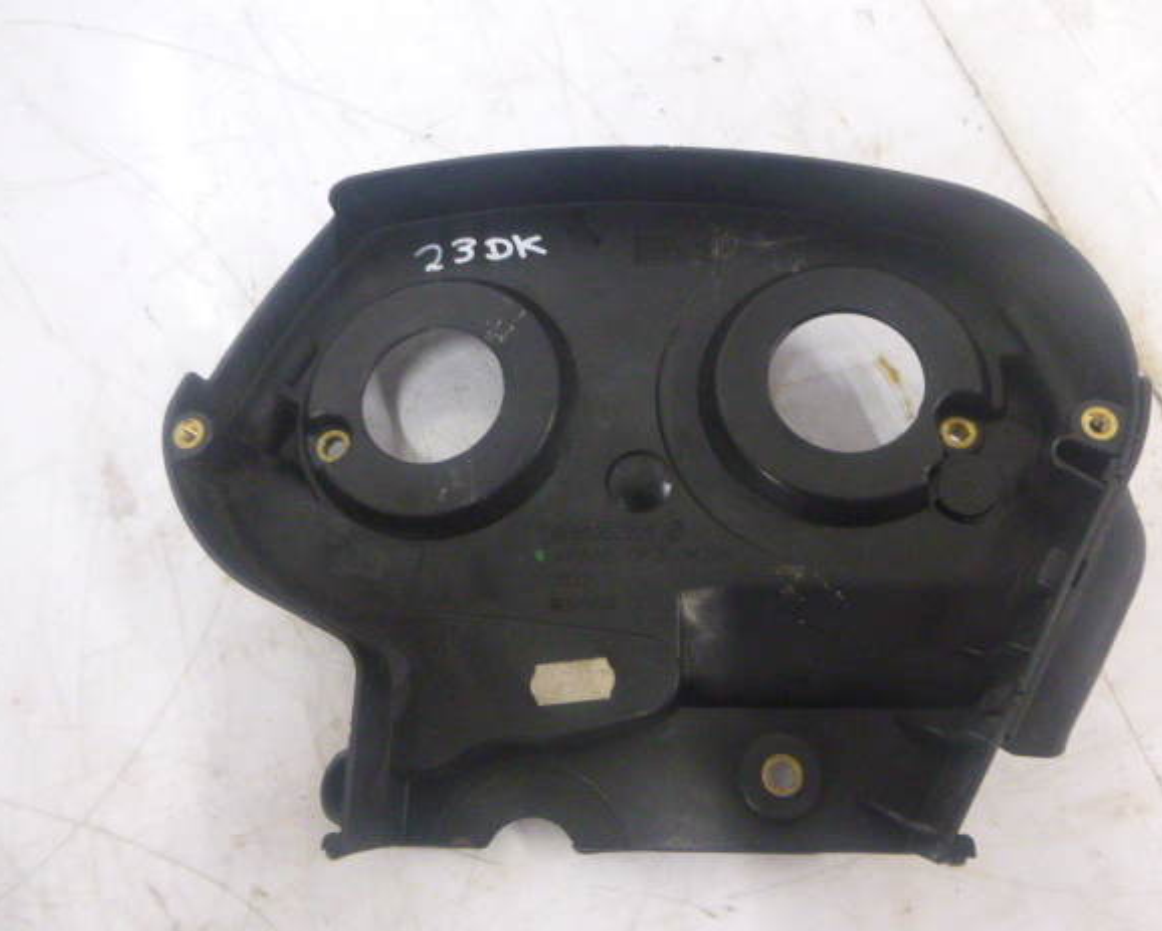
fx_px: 929
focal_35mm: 27
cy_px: 464
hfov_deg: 63.9
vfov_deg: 53.2
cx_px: 631
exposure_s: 1/8
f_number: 3.9
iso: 640
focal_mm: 4.5
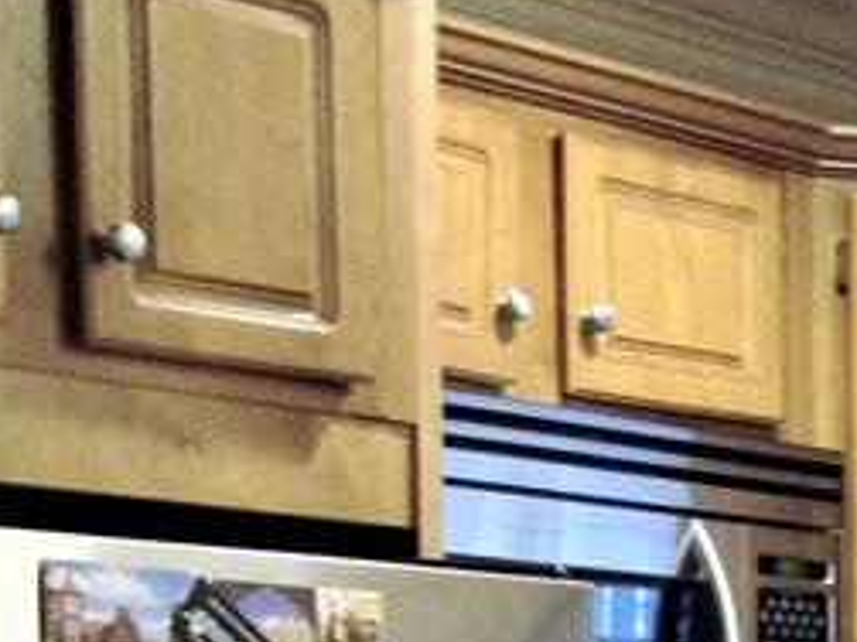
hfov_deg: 12.8
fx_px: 3539
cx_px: 1441
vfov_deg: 9.7
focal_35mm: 143
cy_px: 1267
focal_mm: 4.28
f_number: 2.4
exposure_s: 1/20
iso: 200
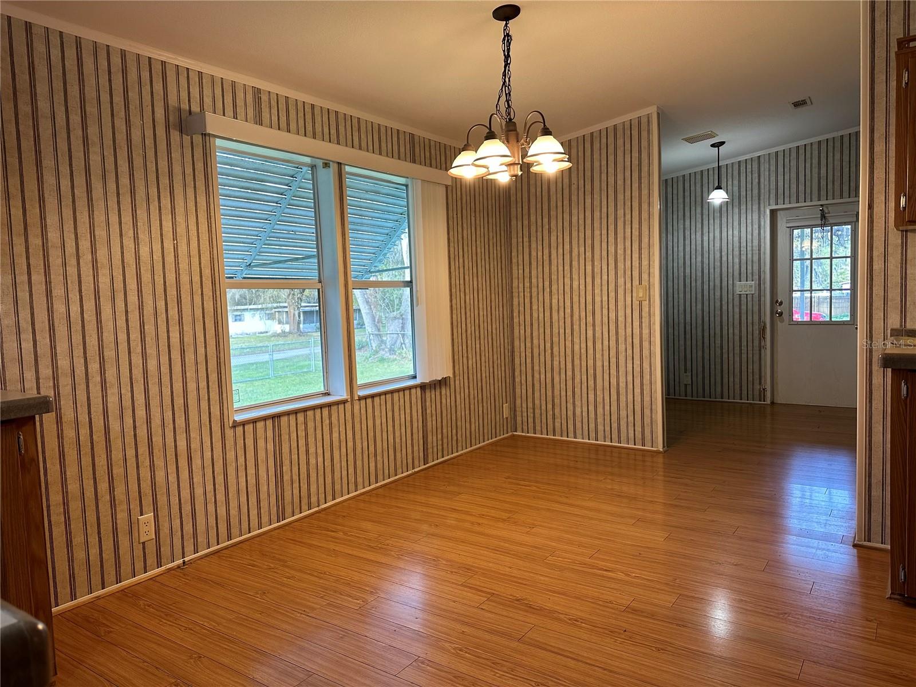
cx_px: 458
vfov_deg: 56.8
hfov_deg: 71.6
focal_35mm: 24
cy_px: 344
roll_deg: +2.1
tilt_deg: -2.9
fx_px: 635
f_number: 1.78
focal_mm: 6.86
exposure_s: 1/60
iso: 160
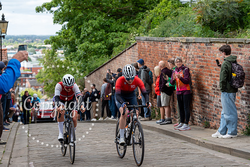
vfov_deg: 17.2
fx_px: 551
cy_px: 80
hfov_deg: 25.5
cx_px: 140
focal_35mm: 79
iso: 500
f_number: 4
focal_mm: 70
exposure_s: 1/1000
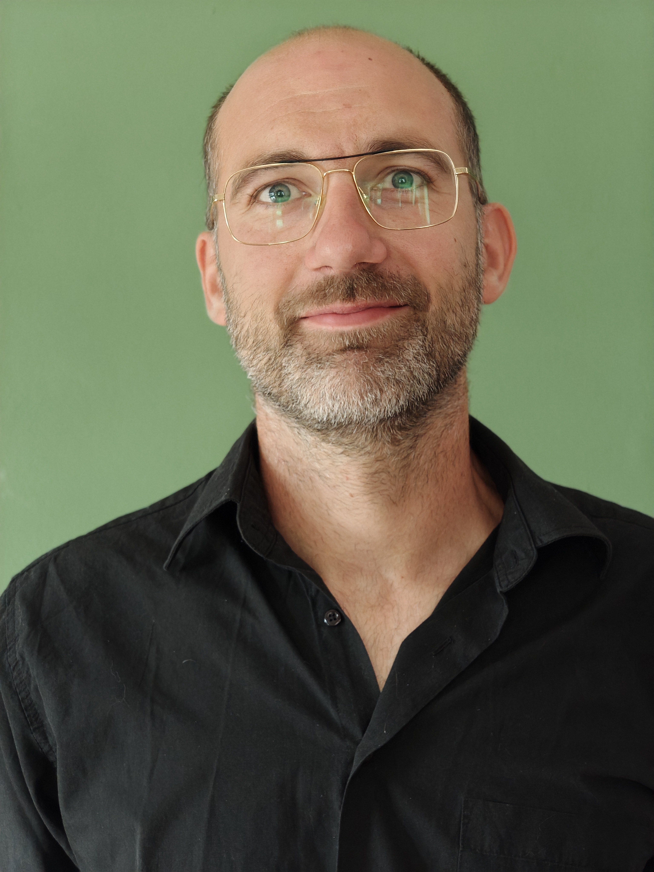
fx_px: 1763
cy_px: 436
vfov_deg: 27.8
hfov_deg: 21.0
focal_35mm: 70
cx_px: 327
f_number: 2.55
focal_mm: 13.3
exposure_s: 1/20
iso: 2446
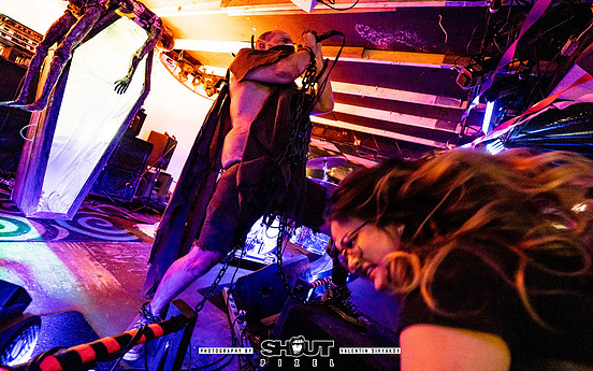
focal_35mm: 15
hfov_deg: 101.5
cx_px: 300
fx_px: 242
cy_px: 177
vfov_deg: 74.7
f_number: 2.8
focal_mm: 14
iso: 3200
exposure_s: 1/200
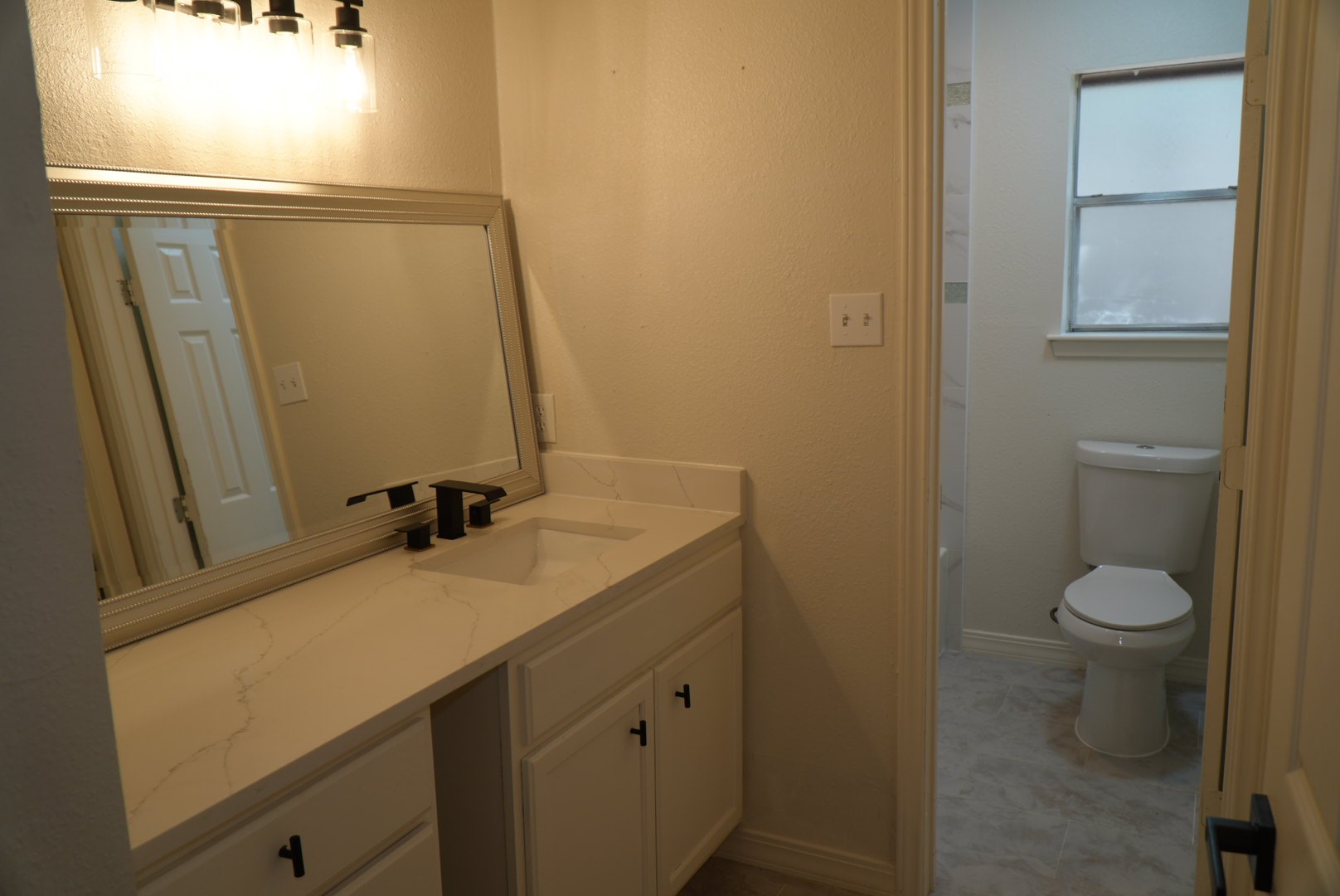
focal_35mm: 27
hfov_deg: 67.3
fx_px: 1006
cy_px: 448
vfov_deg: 48.0
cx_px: 670
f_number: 4
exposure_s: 1/60
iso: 160
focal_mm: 18
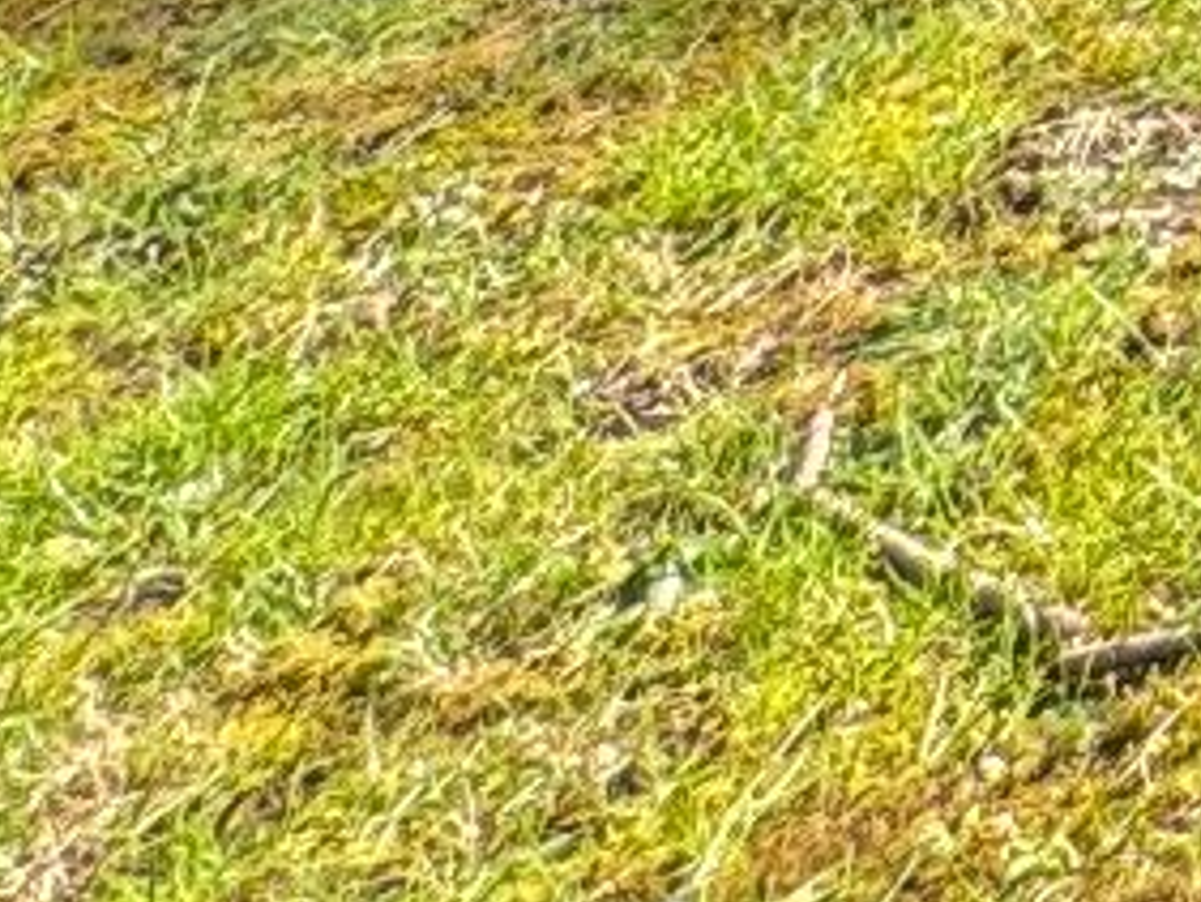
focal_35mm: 102
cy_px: -1996
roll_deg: +1.8
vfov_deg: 9.9
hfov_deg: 12.5
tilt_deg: +0.8
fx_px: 3540
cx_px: 3240
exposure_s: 1/133
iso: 40
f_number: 2.2
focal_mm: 2.22
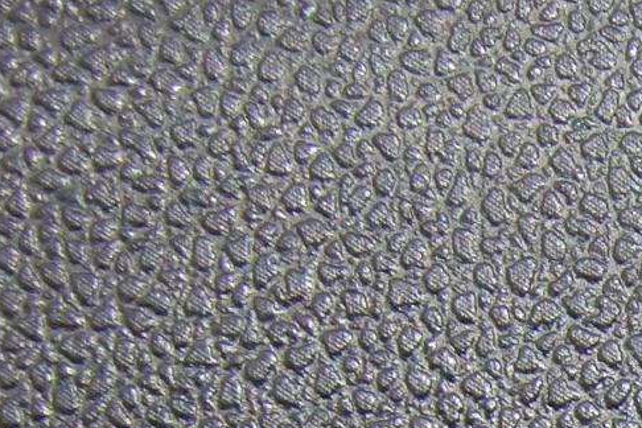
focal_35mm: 399
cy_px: 1156
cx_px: 1571
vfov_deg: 3.4
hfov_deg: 5.0
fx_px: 7115
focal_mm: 13
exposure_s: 1/100
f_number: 4.1
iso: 200
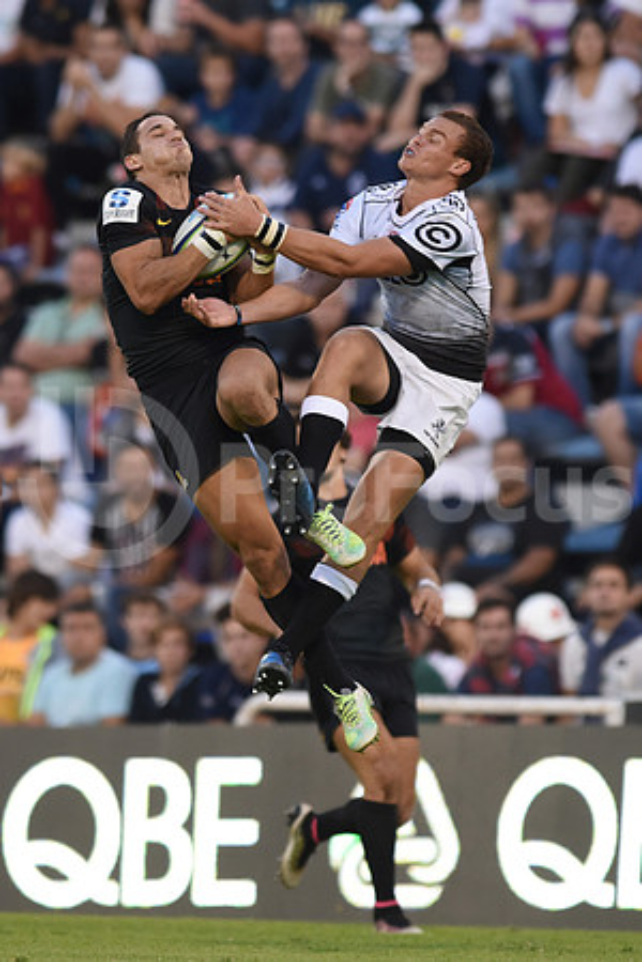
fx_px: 11234
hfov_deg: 3.3
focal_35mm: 420
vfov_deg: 4.9
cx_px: 321
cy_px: 481
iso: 1600
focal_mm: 420
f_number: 4
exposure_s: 1/800
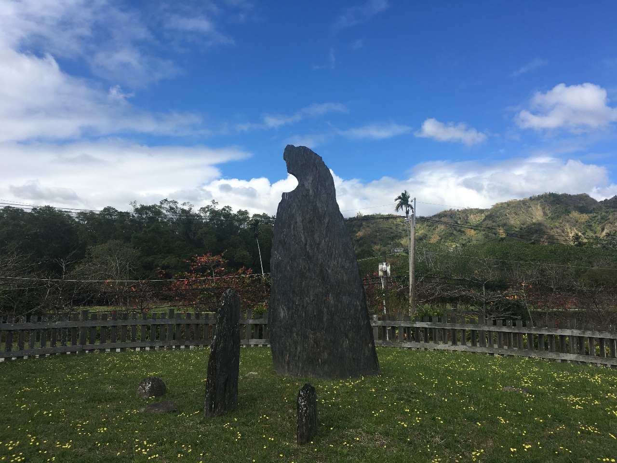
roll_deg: -1.3
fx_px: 517
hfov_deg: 61.7
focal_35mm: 29
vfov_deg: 48.2
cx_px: 308
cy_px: 232
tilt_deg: +8.1
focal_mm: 4.15
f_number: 2.2
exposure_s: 1/1570
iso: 25
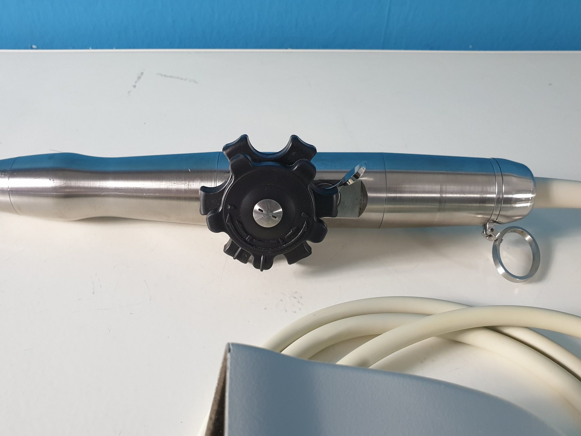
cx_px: 251
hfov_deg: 59.7
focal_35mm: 30
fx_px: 503
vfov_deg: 46.8
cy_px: 225
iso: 320
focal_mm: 4.3
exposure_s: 1/33
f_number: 2.4
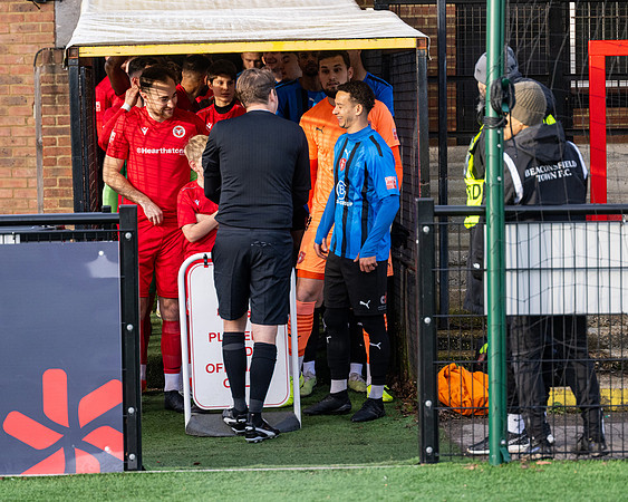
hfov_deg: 11.2
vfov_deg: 9.0
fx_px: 3195
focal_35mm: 172
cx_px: 283
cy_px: 242
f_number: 4
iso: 800
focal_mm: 130
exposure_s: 1/1600
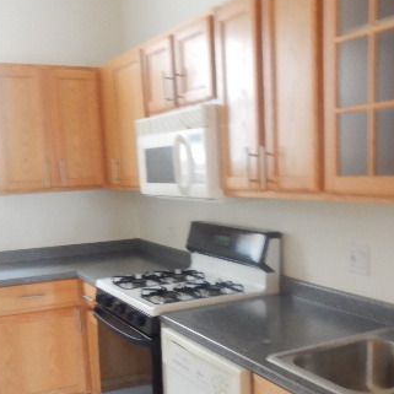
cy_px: 276
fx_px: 567
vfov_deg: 37.7
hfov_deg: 38.2
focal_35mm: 44
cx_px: 238
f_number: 3.4
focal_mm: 4.5
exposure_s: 1/13
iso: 400
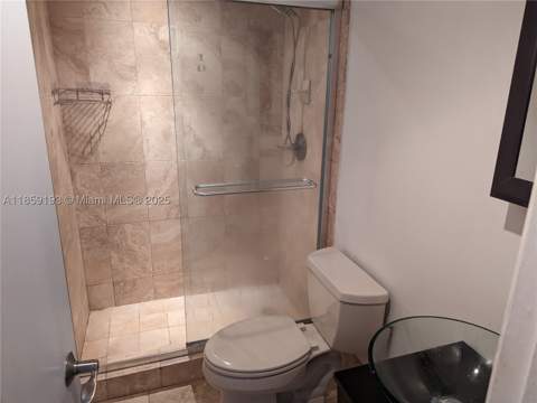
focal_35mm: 24
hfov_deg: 71.6
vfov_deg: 56.8
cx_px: 268
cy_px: 202
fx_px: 372
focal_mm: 6.81
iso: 1168
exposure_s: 1/120
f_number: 1.85
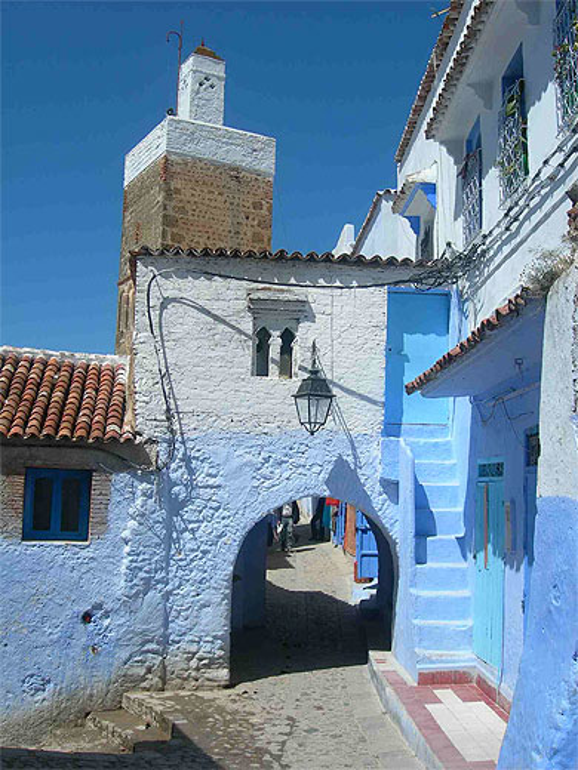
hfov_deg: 37.7
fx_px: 846
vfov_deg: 49.0
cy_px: 385
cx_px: 289
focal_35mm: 38
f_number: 4.8
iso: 50
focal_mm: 7.8
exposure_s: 1/868
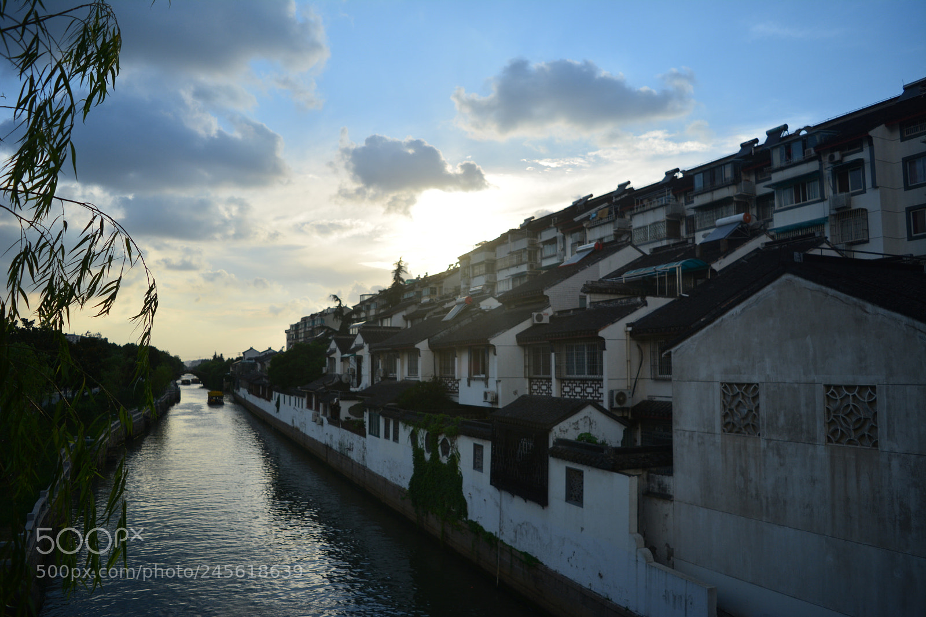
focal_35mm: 27
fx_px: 694
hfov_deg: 67.4
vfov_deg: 47.9
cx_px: 463
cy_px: 308
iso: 100
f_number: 3.5
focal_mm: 18
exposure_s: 1/1000
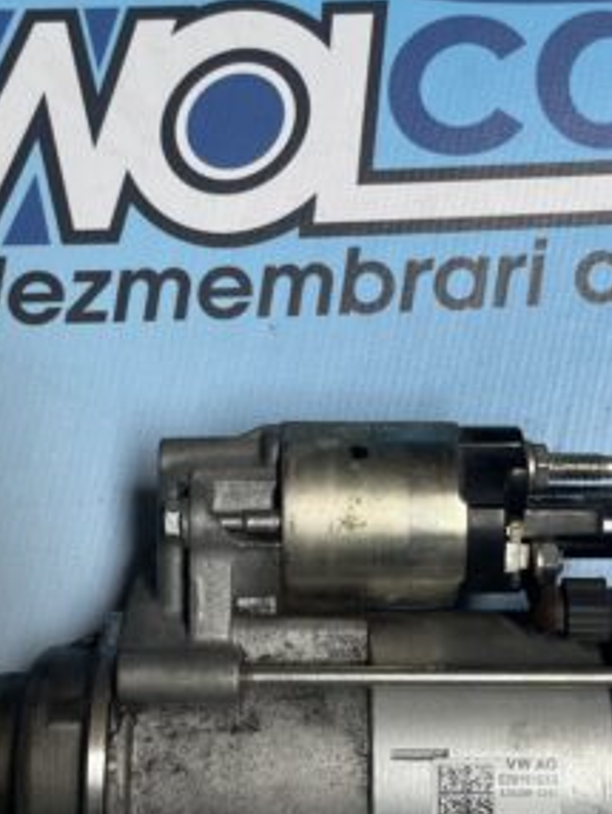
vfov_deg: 38.2
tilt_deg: -80.8
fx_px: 1177
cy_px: 426
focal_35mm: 50
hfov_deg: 29.1
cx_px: 319
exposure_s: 1/121
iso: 100
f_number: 1.6
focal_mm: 5.1
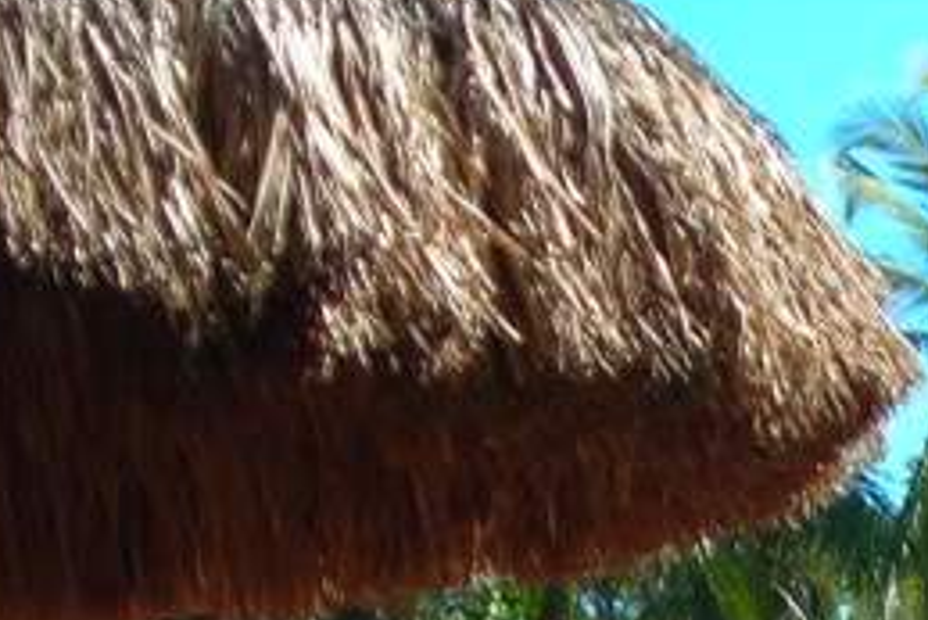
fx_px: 4023
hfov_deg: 12.6
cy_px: 806
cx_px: 1322
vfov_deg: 8.7
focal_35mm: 156
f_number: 3.2
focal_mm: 6.3
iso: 50
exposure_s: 1/310
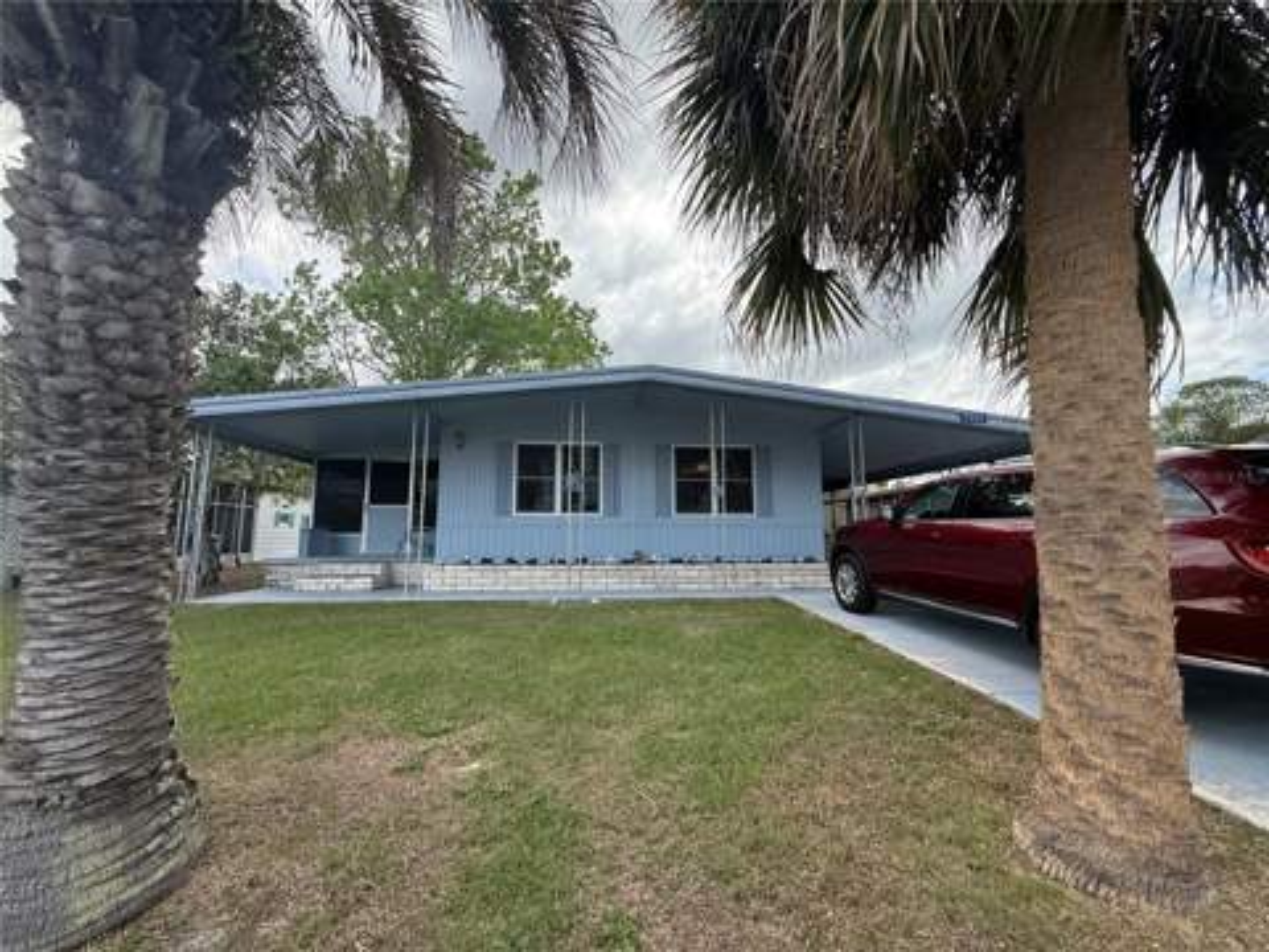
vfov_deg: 85.7
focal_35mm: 14
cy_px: 476
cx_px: 634
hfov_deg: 102.1
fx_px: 513
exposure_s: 1/985
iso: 64
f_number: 2.2
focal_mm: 2.22
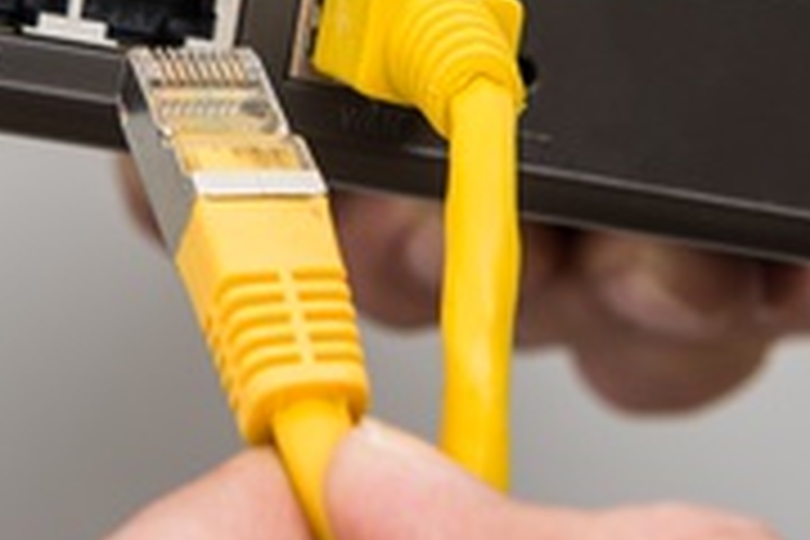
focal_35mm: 165
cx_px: 202
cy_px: -70
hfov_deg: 12.4
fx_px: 3712
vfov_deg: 8.3
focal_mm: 70
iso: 100
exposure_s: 1/80
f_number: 11
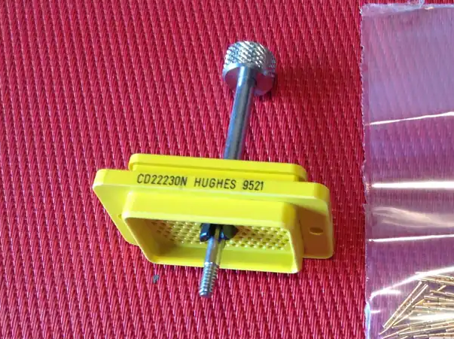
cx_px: 347
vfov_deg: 24.7
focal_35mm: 58
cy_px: 272
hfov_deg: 32.6
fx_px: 759
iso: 50
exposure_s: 1/17
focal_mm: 4.28
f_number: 2.4
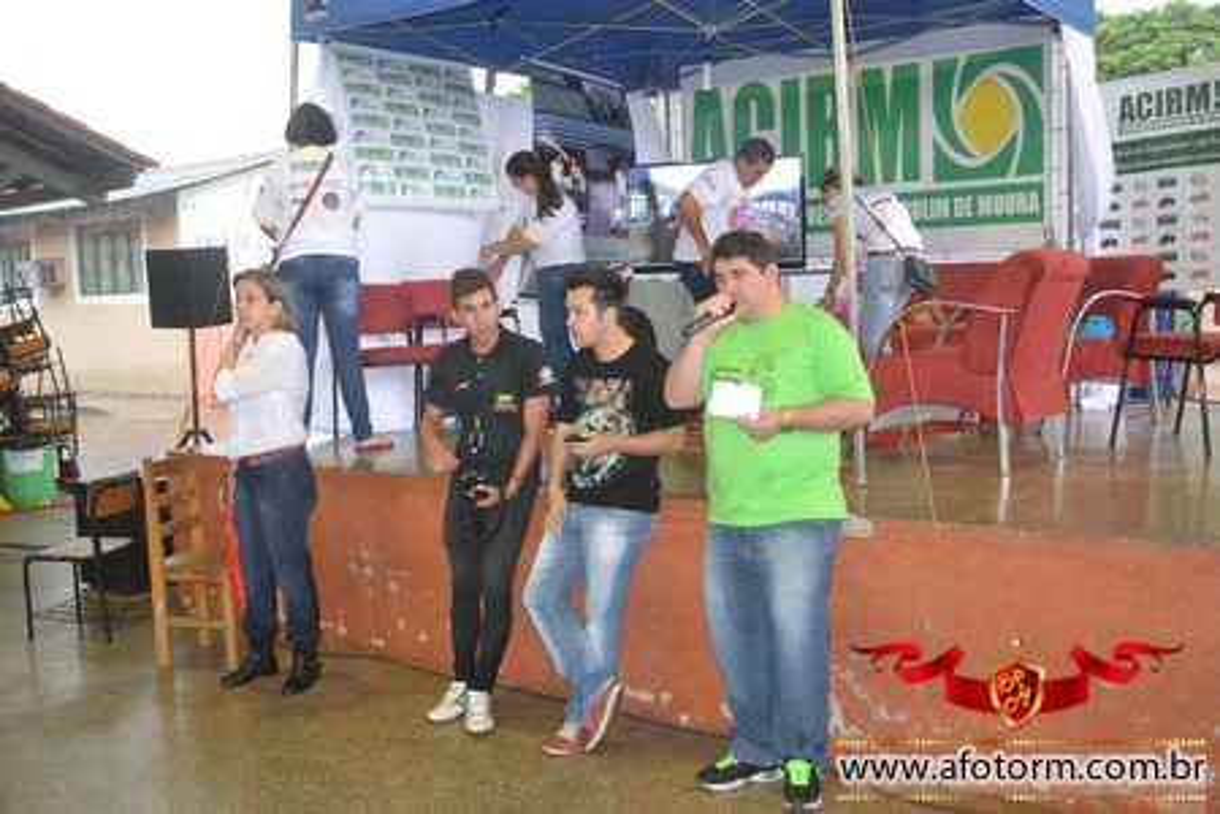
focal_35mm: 36
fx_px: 1220
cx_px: 610
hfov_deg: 53.1
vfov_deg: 36.9
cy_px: 407
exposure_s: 1/60
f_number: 3.8
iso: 1600
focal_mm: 24
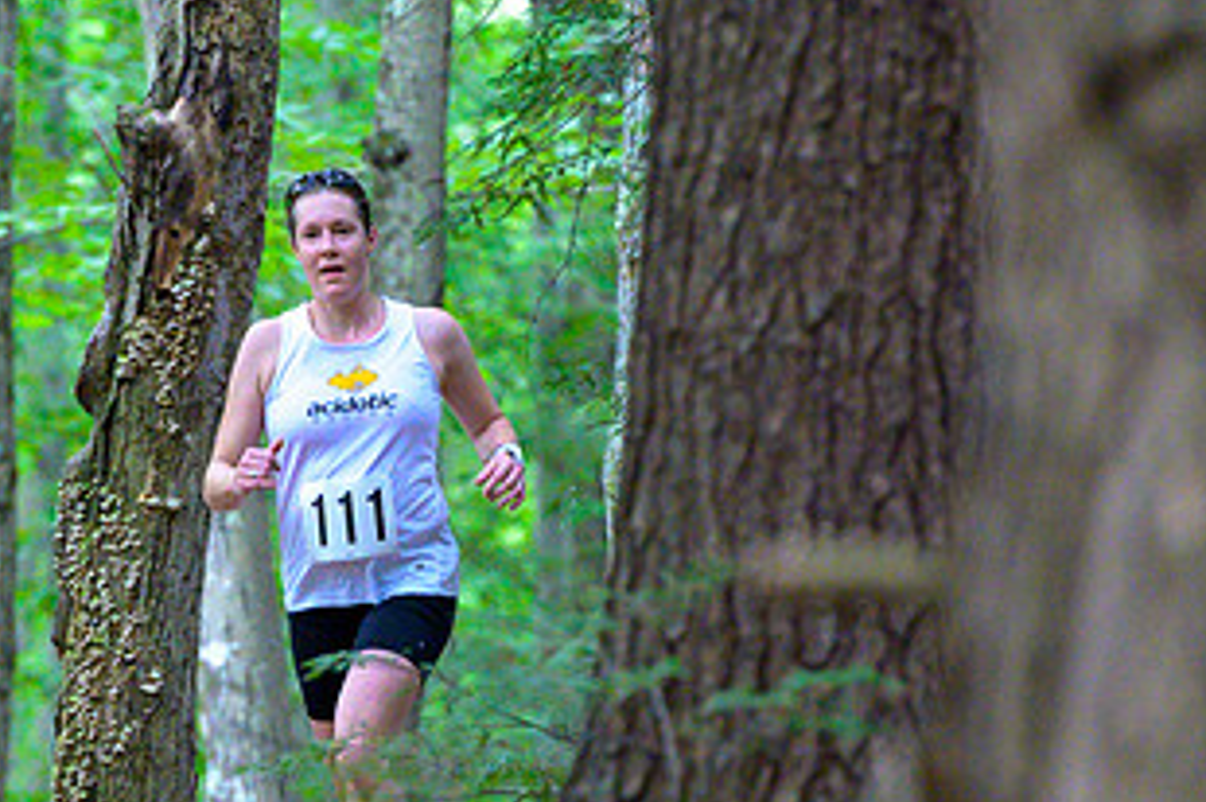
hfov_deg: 4.4
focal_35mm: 466
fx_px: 15594
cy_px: 607
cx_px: 479
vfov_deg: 2.9
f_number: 4
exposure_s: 1/200
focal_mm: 200
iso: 8000
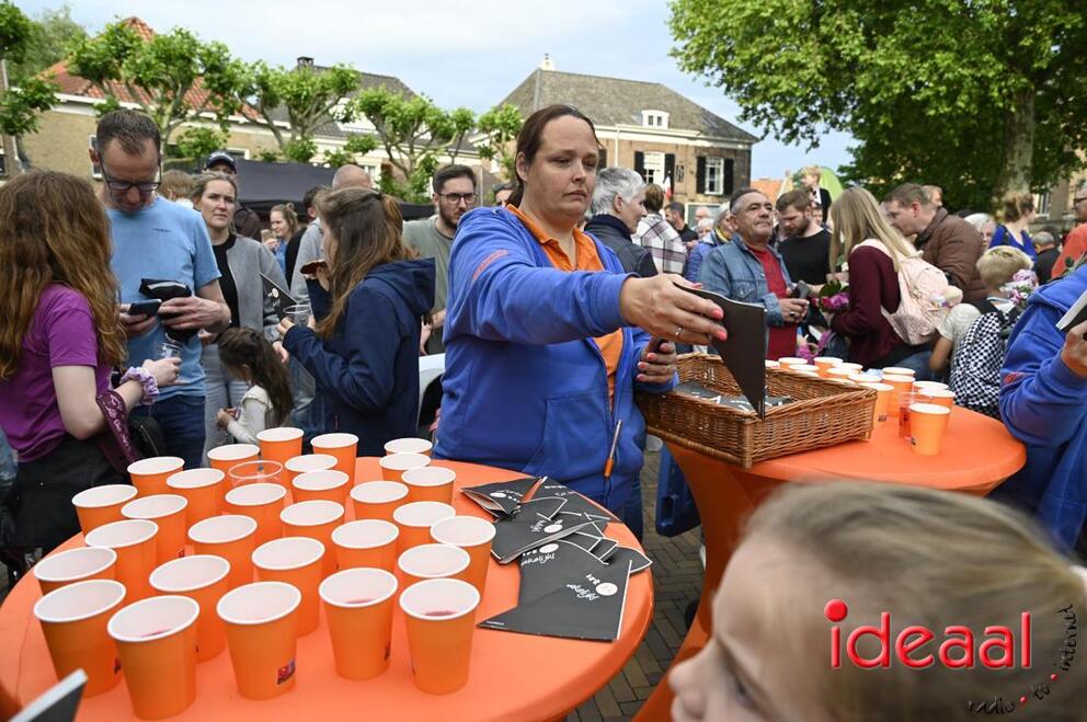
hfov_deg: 73.8
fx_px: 724
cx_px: 544
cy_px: 361
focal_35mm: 24
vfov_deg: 53.0
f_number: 5
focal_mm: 24
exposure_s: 1/250
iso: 200
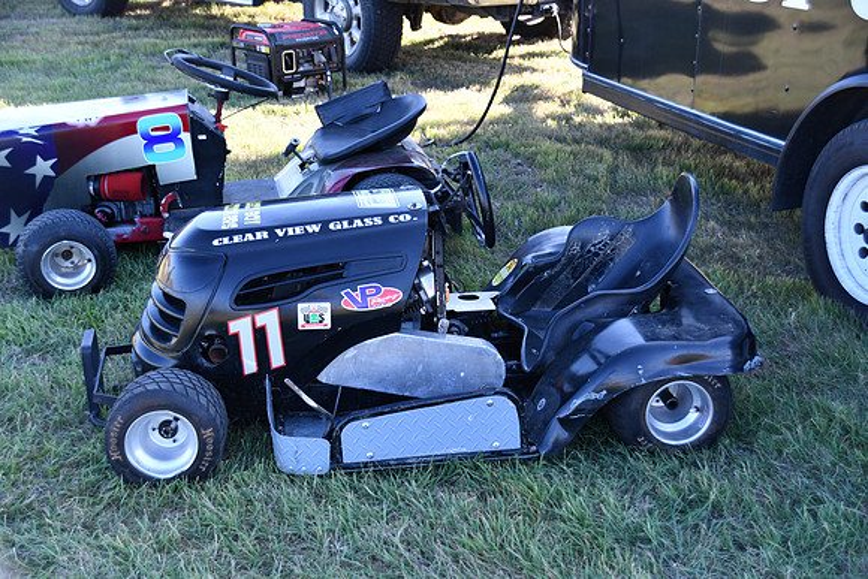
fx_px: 1375
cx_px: 434
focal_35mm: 57
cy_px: 290
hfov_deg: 35.0
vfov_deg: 23.8
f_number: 5
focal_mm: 38
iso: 400
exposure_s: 1/250
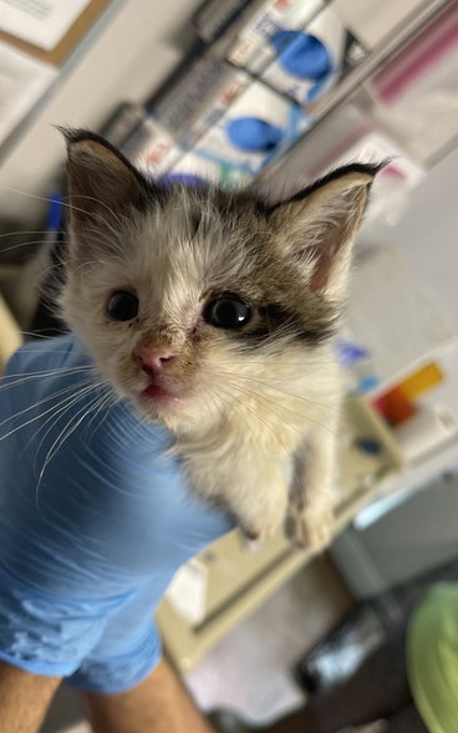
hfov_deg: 41.7
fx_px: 599
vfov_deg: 62.8
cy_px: 390
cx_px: 261
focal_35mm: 30
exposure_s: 1/60
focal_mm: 5.1
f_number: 1.6
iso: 64
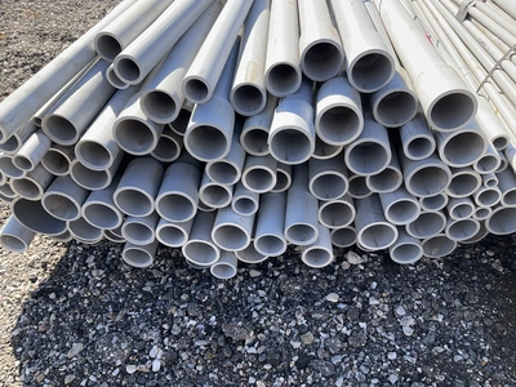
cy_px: 194
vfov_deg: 48.2
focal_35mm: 29
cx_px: 258
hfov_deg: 61.7
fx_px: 432
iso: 25
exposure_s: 1/394
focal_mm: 3
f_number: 1.8
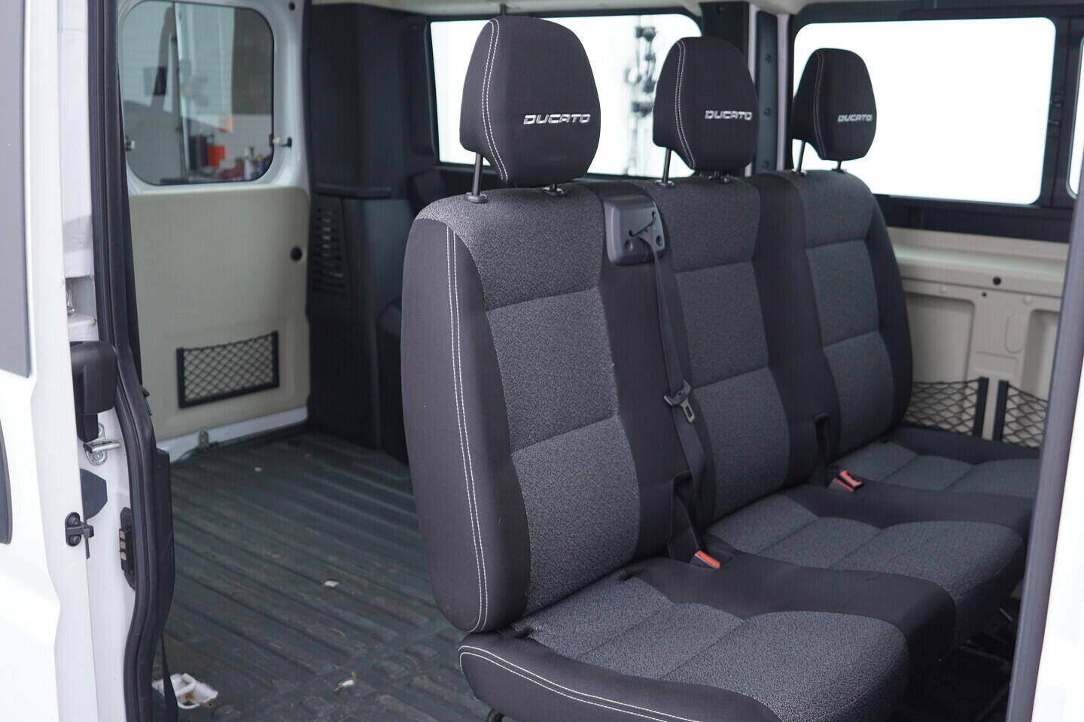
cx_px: 542
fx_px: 1084
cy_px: 361
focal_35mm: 36
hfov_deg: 53.1
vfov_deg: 36.9
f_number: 2.8
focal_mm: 24
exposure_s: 1/40
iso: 200
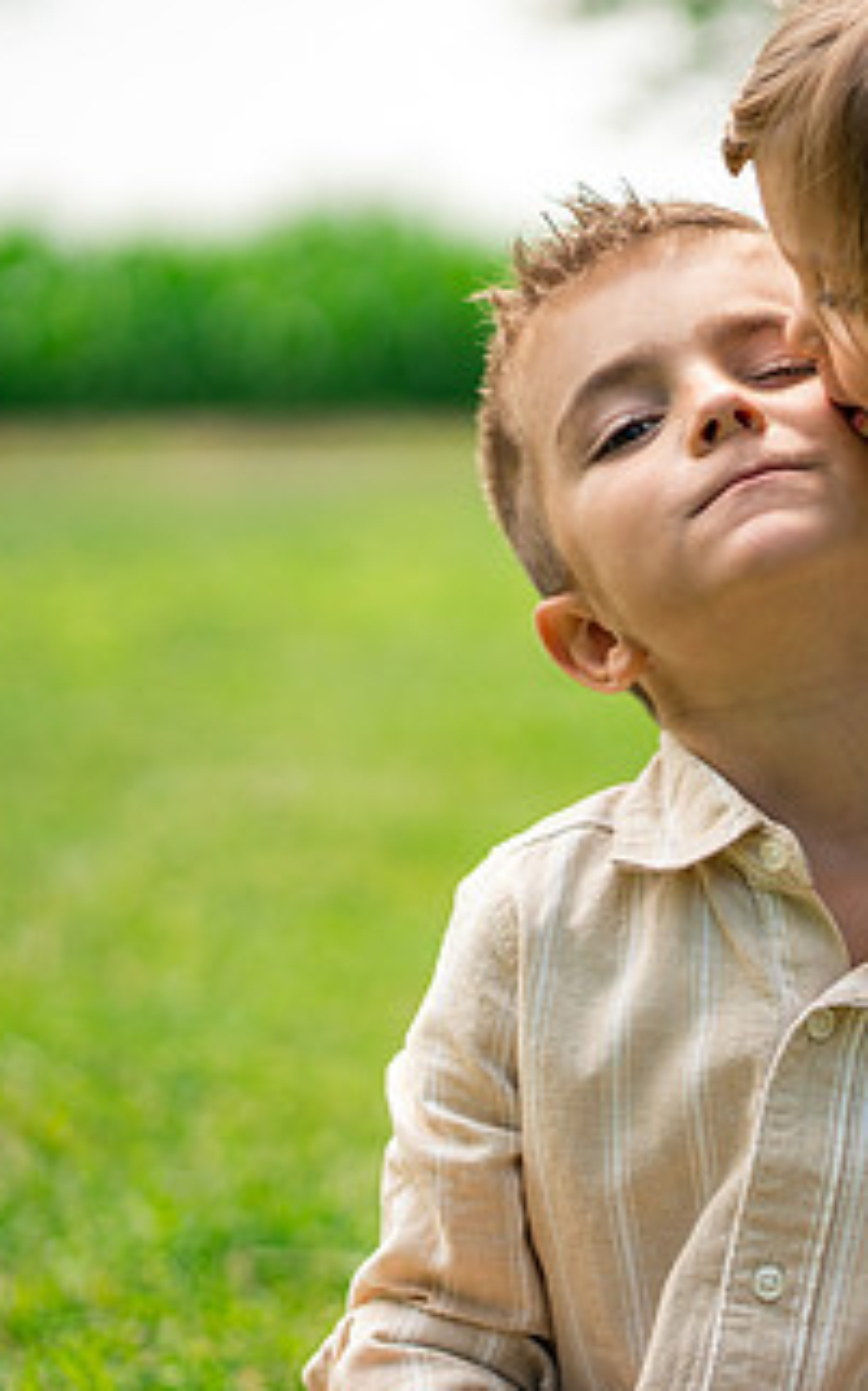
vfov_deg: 13.4
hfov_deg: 8.3
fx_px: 5910
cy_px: 693
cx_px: 980
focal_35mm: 156
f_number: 2
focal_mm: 85
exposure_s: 1/4000
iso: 400
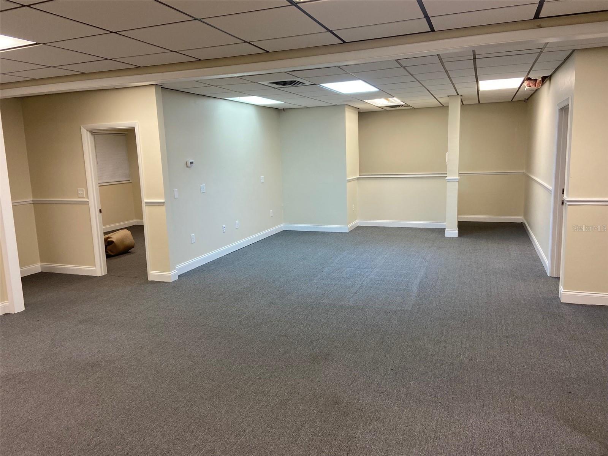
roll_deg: +3.9
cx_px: 304
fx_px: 457
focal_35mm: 26
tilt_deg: -10.1
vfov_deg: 53.1
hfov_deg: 67.3
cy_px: 228
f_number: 1.8
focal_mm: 4.25
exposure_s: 1/60
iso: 80
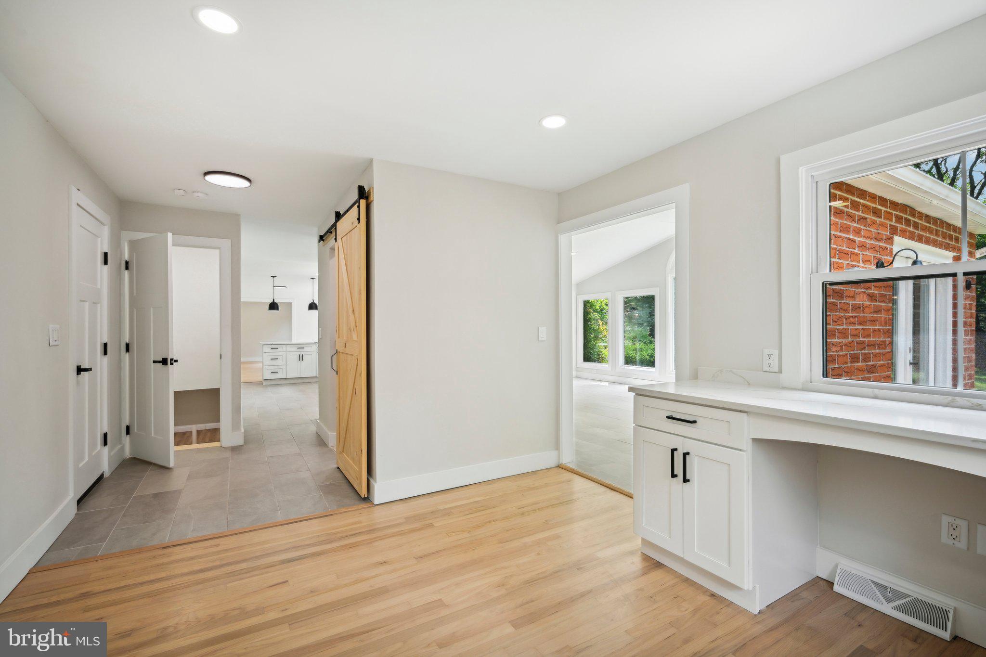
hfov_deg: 96.7
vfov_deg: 73.7
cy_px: 328
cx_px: 493
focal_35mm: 16
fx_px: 438
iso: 400
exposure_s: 1/50
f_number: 8
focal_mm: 16
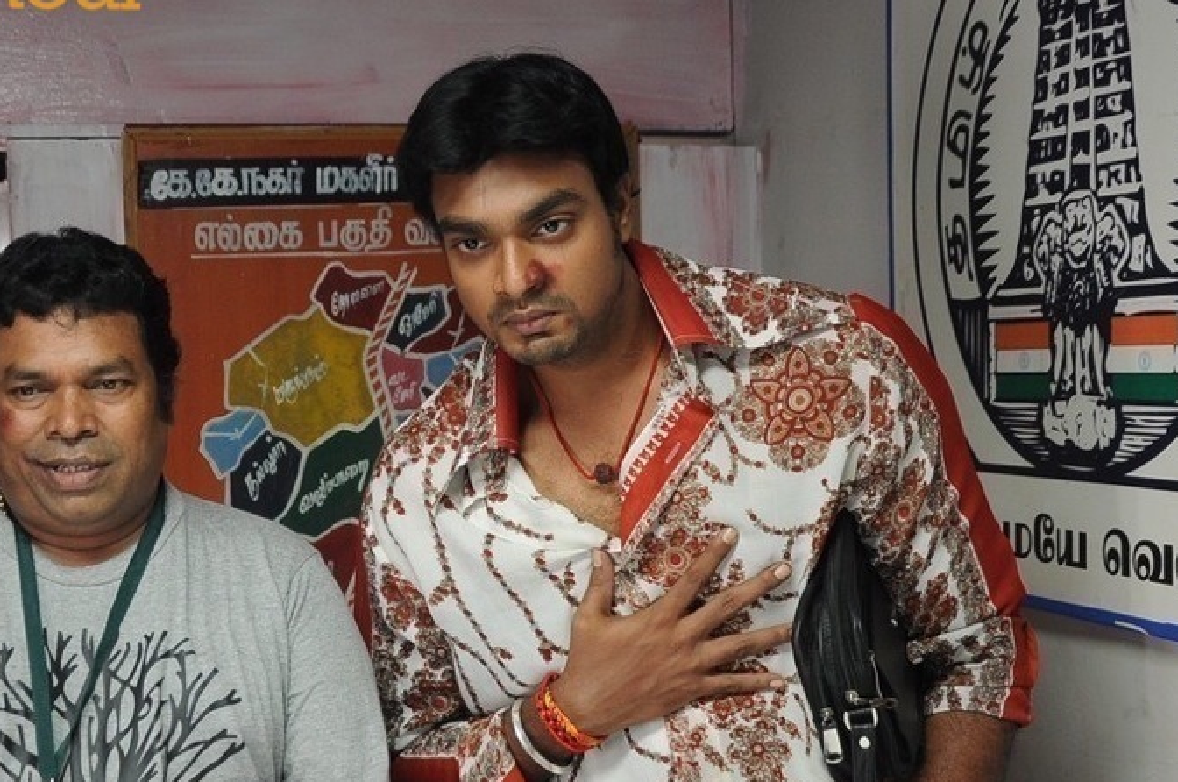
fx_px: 1895
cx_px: 422
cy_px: 498
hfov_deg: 34.3
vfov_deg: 23.2
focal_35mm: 58
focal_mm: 26
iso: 800
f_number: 4.5
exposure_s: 1/60
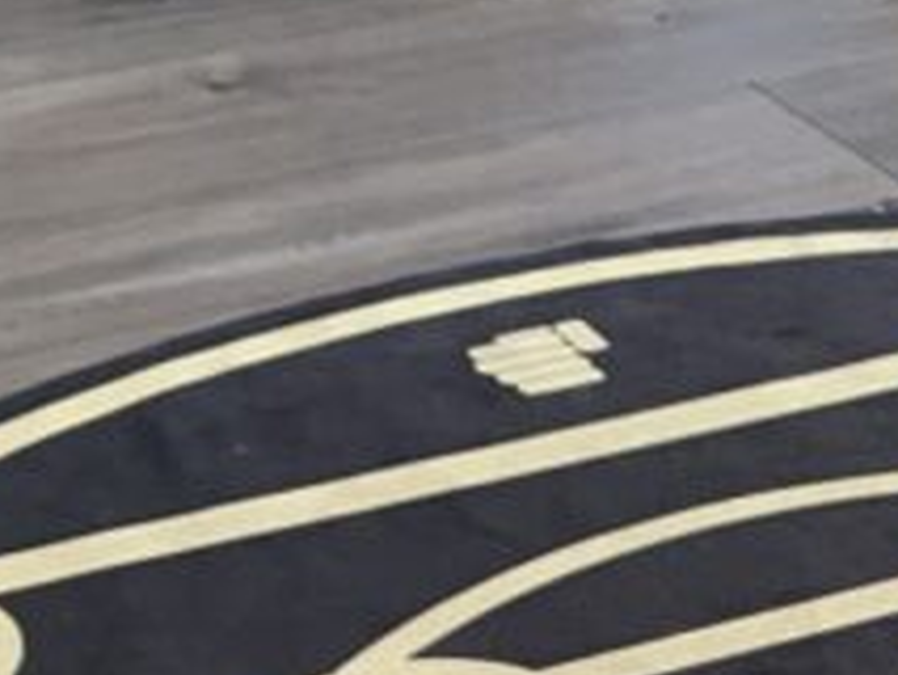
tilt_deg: -39.0
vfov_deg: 11.1
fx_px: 3167
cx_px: 1041
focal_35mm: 122
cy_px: 1350
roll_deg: -0.7
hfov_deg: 15.6
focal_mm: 4.25
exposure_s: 1/70
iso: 100
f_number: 1.8
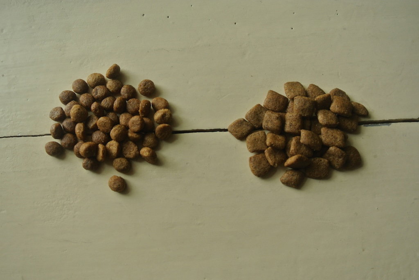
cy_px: 140
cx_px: 210
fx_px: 408
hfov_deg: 54.4
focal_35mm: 35
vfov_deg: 37.9
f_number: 4
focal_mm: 13.1
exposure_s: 1/80
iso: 200
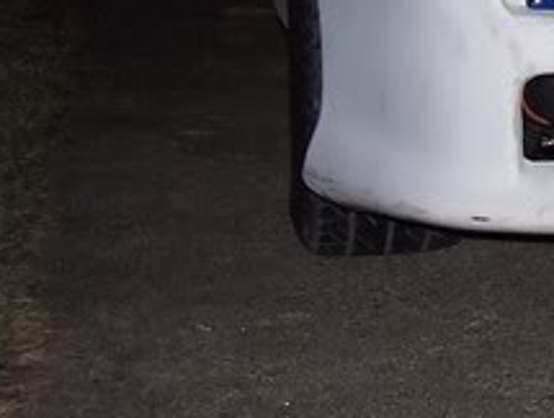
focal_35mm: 130
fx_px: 2084
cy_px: -106
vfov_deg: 11.2
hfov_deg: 13.9
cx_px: 915
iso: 80
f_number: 2.8
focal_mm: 6
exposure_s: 1/60
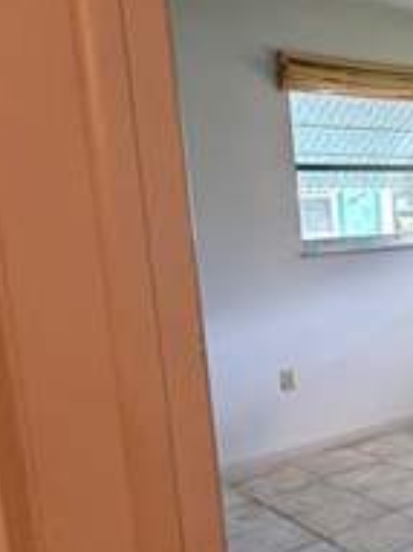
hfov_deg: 24.1
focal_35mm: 47
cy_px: 309
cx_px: 624
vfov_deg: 40.4
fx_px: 749
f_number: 2.2
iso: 500
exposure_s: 1/60
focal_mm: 2.22
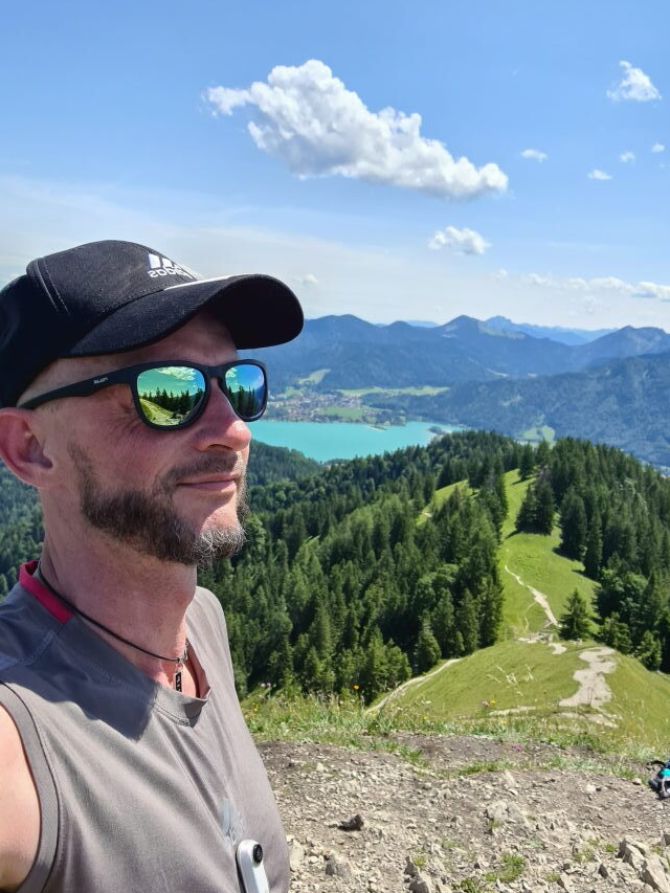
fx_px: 774
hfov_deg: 46.6
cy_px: 381
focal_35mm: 30
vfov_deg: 59.7
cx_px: 401
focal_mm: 3.8
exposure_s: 1/764
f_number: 2.2
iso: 50
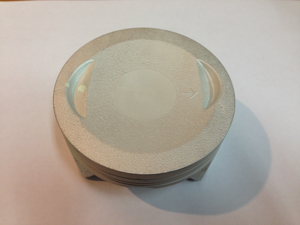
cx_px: 150
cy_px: 112
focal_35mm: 33
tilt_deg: -57.5
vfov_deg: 42.9
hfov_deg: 55.4
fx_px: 286
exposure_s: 1/20
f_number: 2.4
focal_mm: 4.12
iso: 80
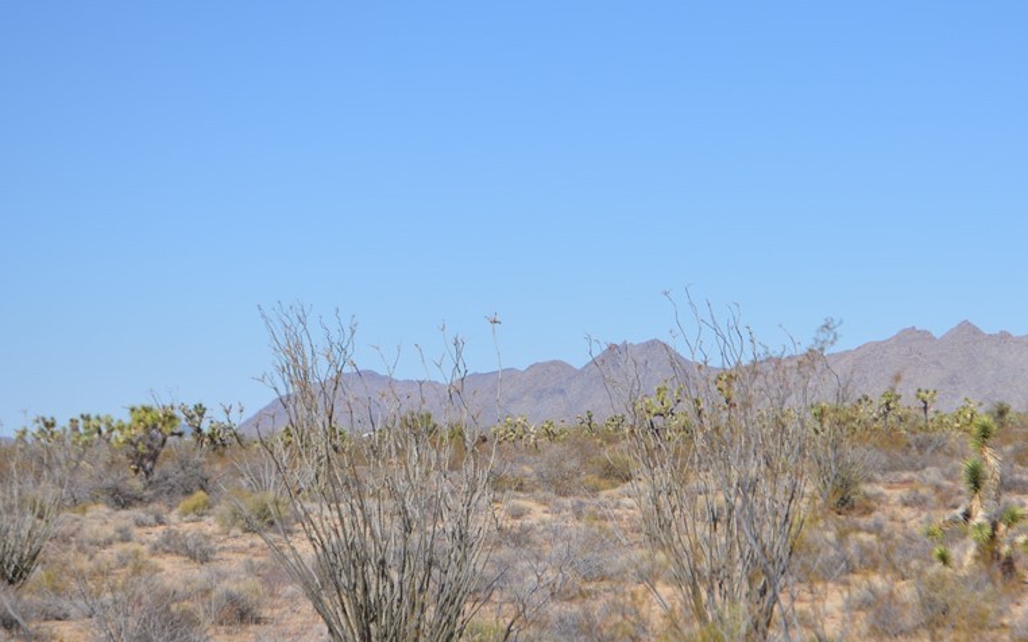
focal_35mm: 120
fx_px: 3354
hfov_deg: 17.4
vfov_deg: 10.9
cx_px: 665
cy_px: 379
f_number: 7.1
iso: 400
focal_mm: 55
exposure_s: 1/2000
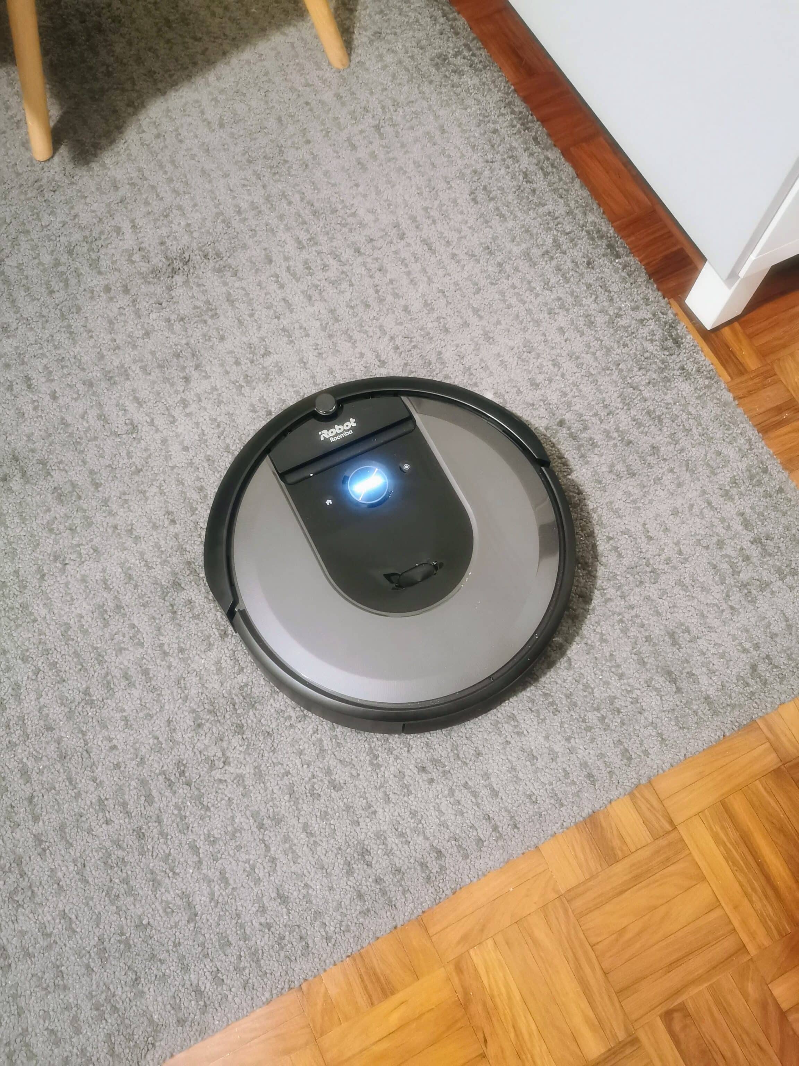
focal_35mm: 27
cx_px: 400
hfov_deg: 51.4
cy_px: 533
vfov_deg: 65.3
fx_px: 831
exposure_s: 1/24
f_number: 1.6
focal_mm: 5.56
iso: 800
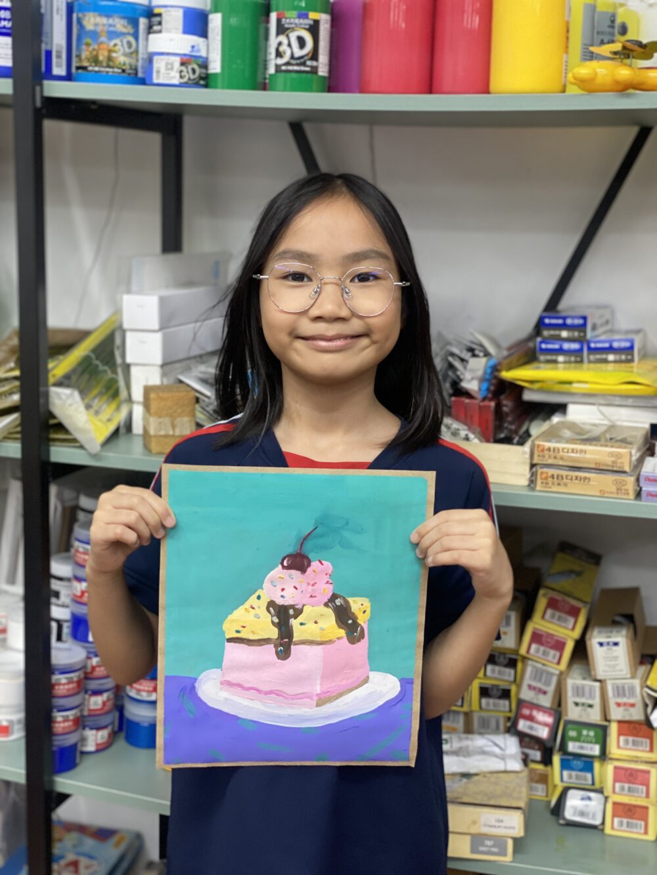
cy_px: 438
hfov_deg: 28.0
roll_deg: -2.2
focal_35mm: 52
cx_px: 328
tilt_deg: -11.7
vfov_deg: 36.8
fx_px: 1316
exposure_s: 1/100
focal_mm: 6
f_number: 2
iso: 200
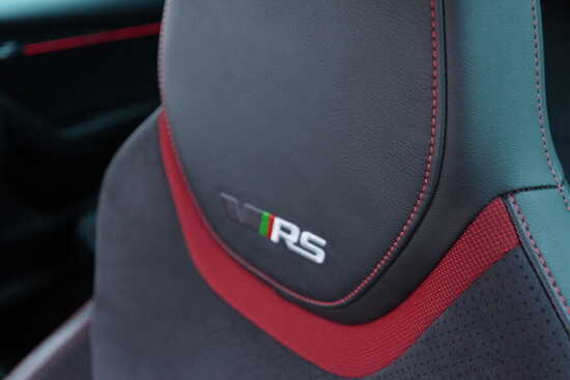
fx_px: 570
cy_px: 190
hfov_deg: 53.1
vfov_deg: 36.9
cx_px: 285
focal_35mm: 36
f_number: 2.8
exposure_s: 1/40
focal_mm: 24
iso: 500
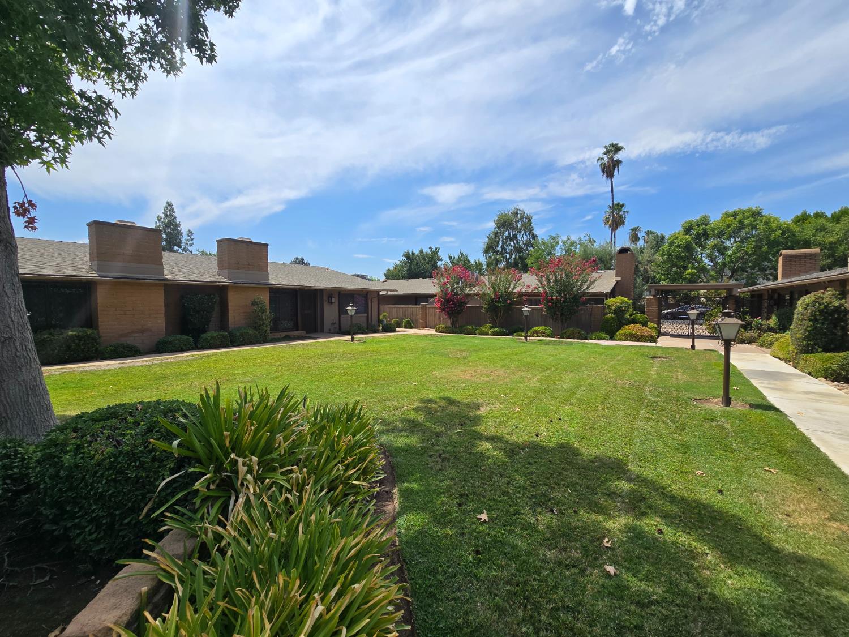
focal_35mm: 13
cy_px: 318
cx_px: 424
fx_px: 319
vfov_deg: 89.9
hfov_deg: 106.2
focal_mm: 2.2
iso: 50
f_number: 2.2
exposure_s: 1/2228
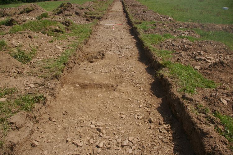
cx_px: 116
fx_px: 175
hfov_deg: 67.4
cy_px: 78
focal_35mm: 27
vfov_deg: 47.9
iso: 200
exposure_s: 1/250
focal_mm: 18
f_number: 11
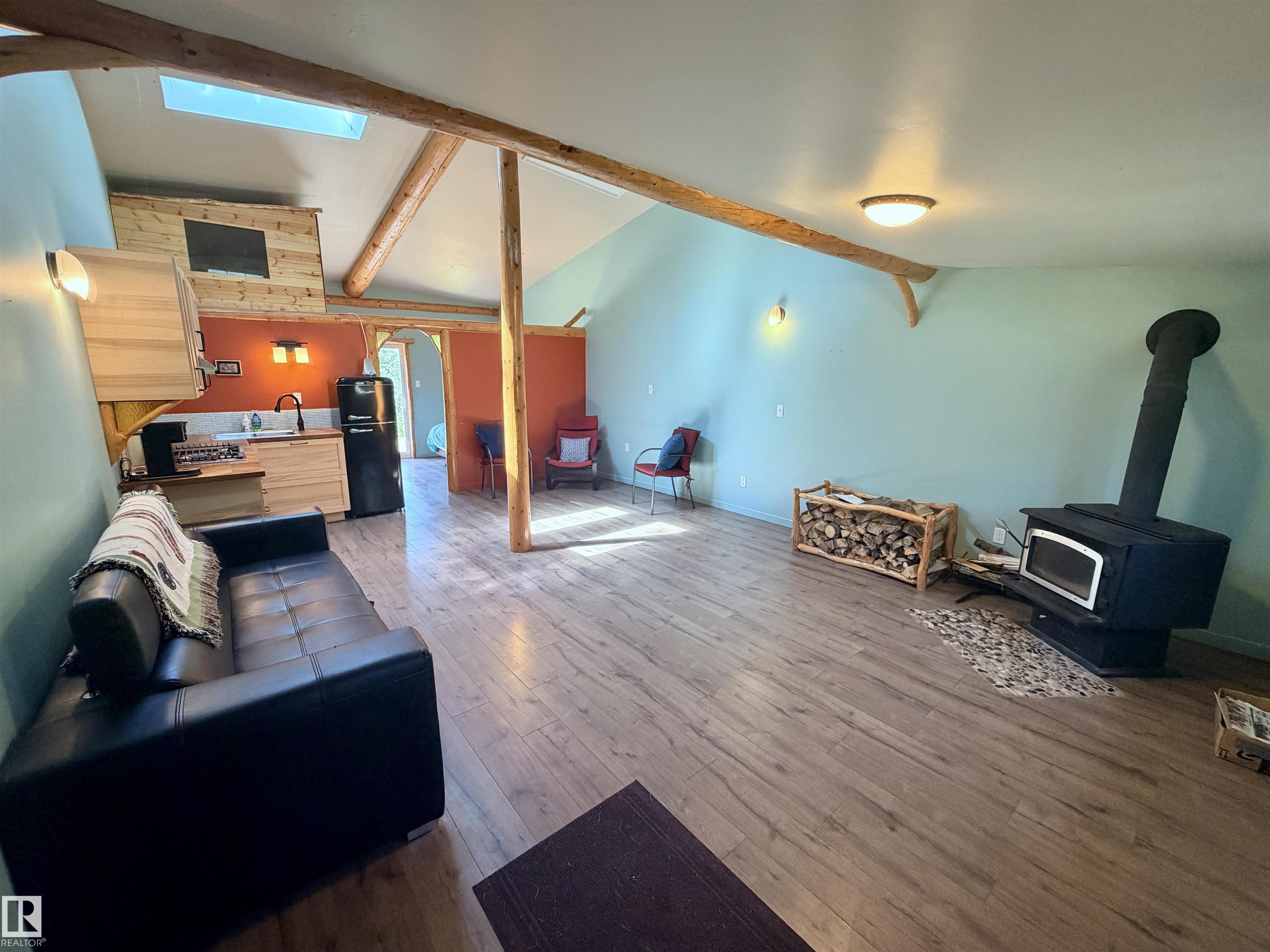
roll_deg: -0.6
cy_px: 476
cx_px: 635
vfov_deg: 85.7
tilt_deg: -11.4
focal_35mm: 14
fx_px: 514
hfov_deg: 102.1
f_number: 2.2
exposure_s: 1/60
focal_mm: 2.22
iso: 200
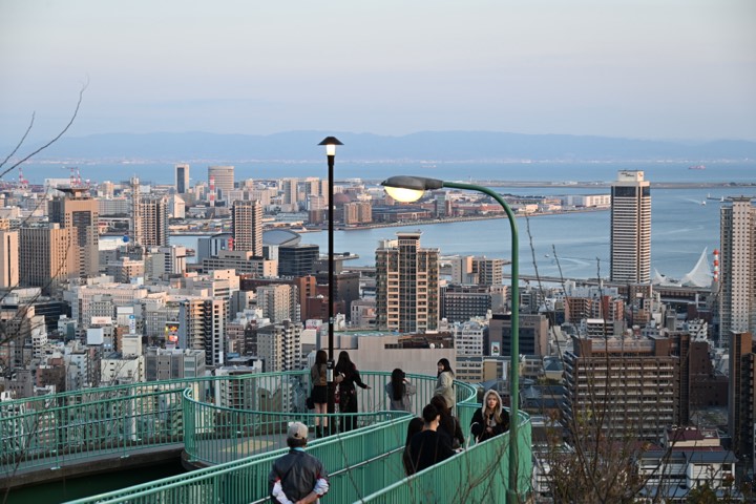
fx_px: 1554
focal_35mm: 74
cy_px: 252
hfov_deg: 27.3
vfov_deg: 18.4
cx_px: 378
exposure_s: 1/60
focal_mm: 74
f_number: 6
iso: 160
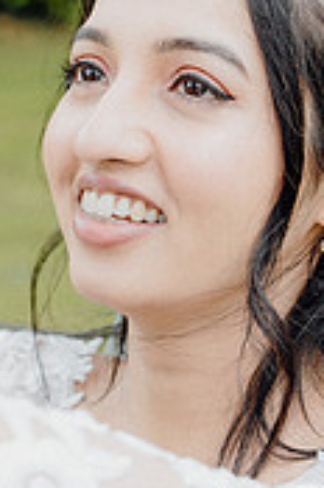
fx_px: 2250
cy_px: 314
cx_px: -6
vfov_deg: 12.4
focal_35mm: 166
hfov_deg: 8.2
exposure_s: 1/250
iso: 125
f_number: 3.5
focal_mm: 50
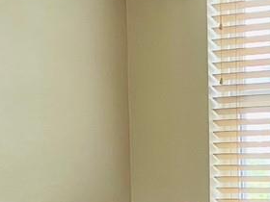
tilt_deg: -4.7
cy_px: 270
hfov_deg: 12.3
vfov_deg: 9.1
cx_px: 198
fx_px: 1248
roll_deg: +1.3
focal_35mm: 160
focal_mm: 3.99
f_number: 1.8
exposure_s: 1/60
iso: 125
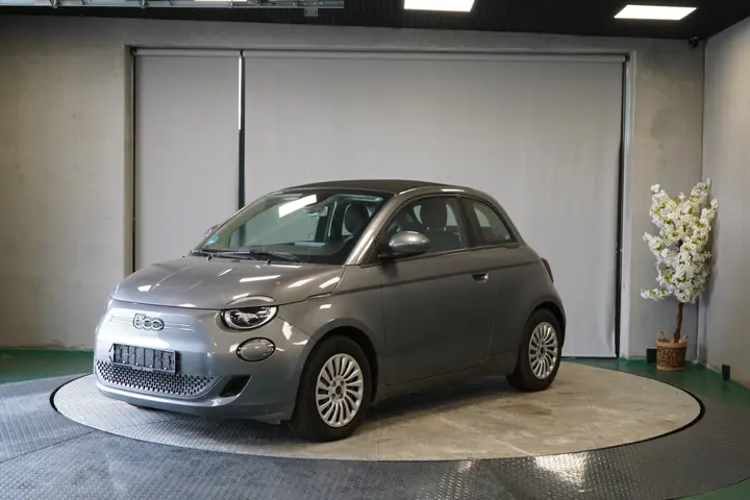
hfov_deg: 38.2
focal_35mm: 52
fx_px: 1083
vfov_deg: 26.0
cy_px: 250
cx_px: 375
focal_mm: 52
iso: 1600
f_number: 5
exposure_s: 1/160
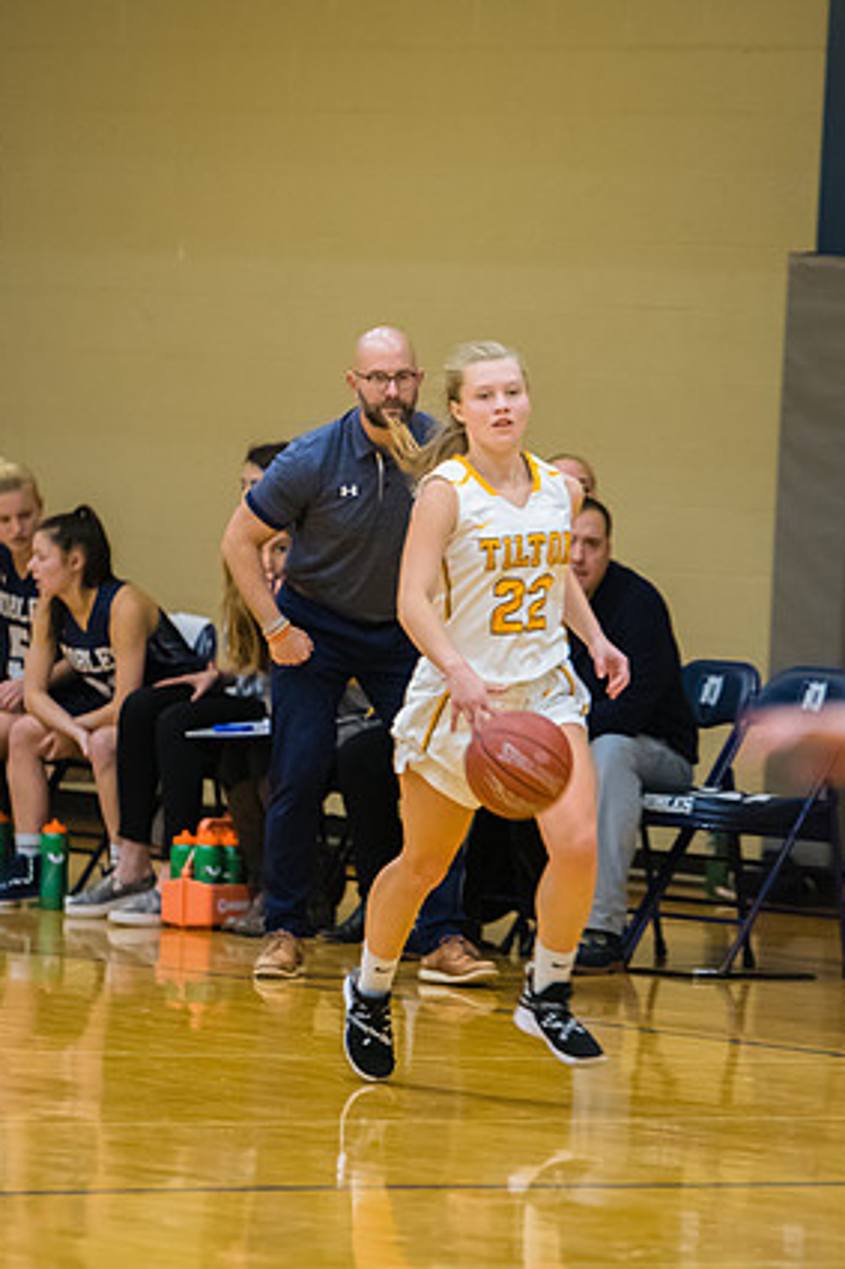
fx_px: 11205
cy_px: 654
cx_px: 406
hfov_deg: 4.3
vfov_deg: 6.5
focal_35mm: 318
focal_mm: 200
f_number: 2.8
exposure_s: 1/400
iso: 3200
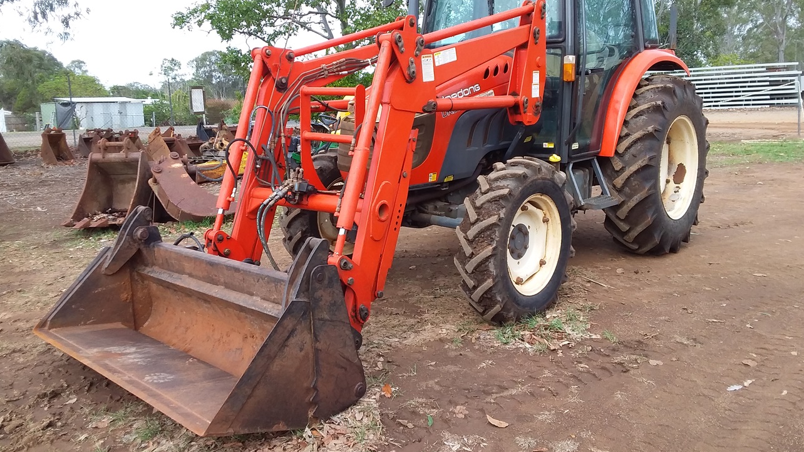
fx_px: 661
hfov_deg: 62.6
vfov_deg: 37.6
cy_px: 184
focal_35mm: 31
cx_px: 398
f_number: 1.9
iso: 40
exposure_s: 1/324
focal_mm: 2.91
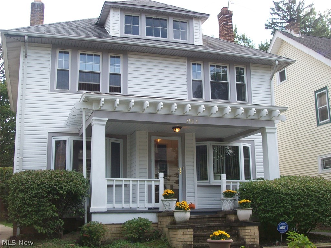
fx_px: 430
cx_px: 166
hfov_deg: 42.1
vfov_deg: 32.2
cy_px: 124
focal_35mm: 45
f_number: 3
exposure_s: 1/206
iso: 80
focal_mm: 7.6
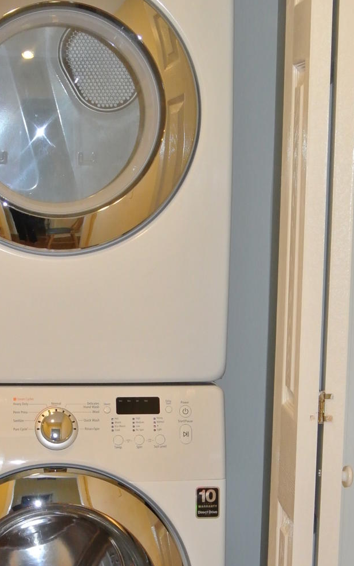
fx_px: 1496
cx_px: 60
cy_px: 412
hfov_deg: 13.4
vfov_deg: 21.3
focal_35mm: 97
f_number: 4.5
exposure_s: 1/60
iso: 800
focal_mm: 17.7
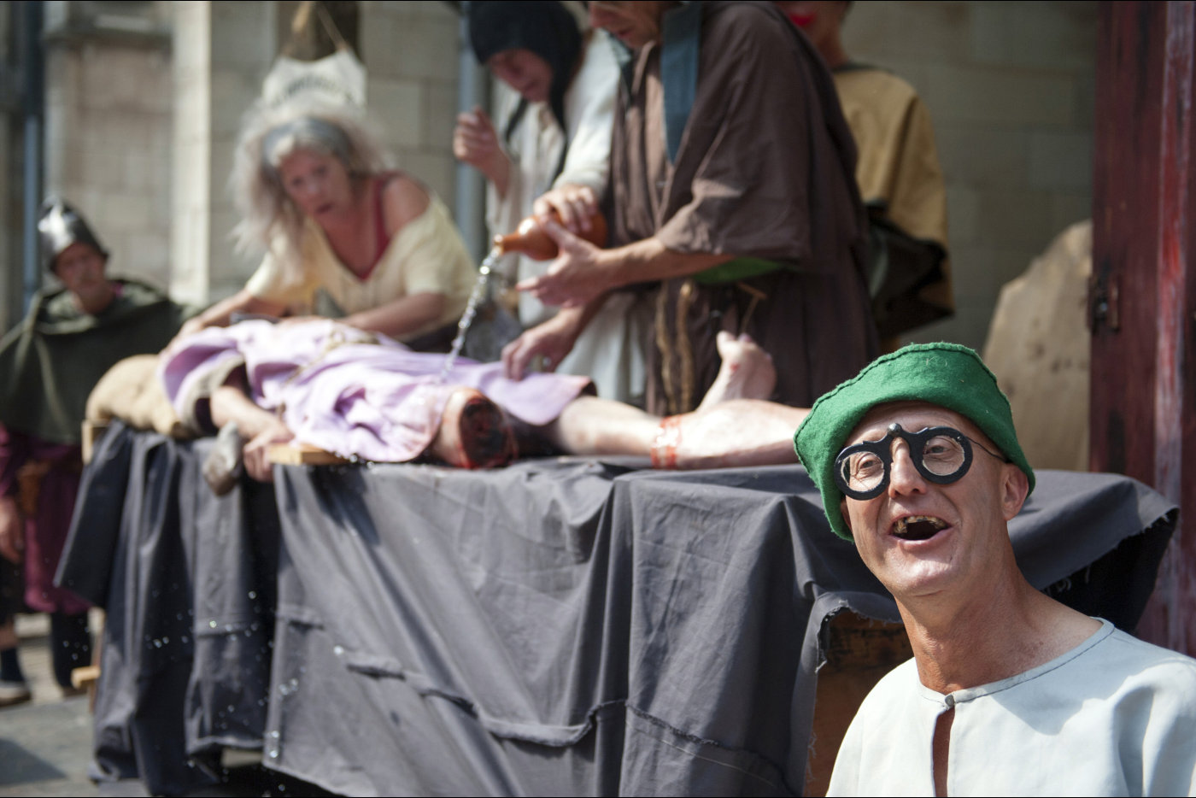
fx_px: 1661
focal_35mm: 50
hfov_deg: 39.6
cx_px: 598
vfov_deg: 27.0
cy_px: 399
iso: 400
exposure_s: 1/4000
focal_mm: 50
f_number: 2.8
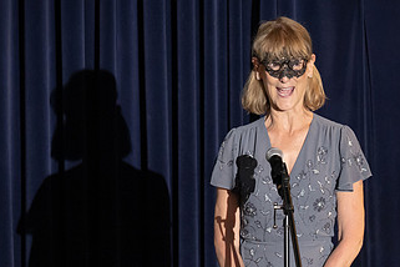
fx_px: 3311
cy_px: 191
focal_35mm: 298
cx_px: 244
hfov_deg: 6.9
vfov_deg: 4.6
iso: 2500
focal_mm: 110
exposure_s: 1/200
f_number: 4.5
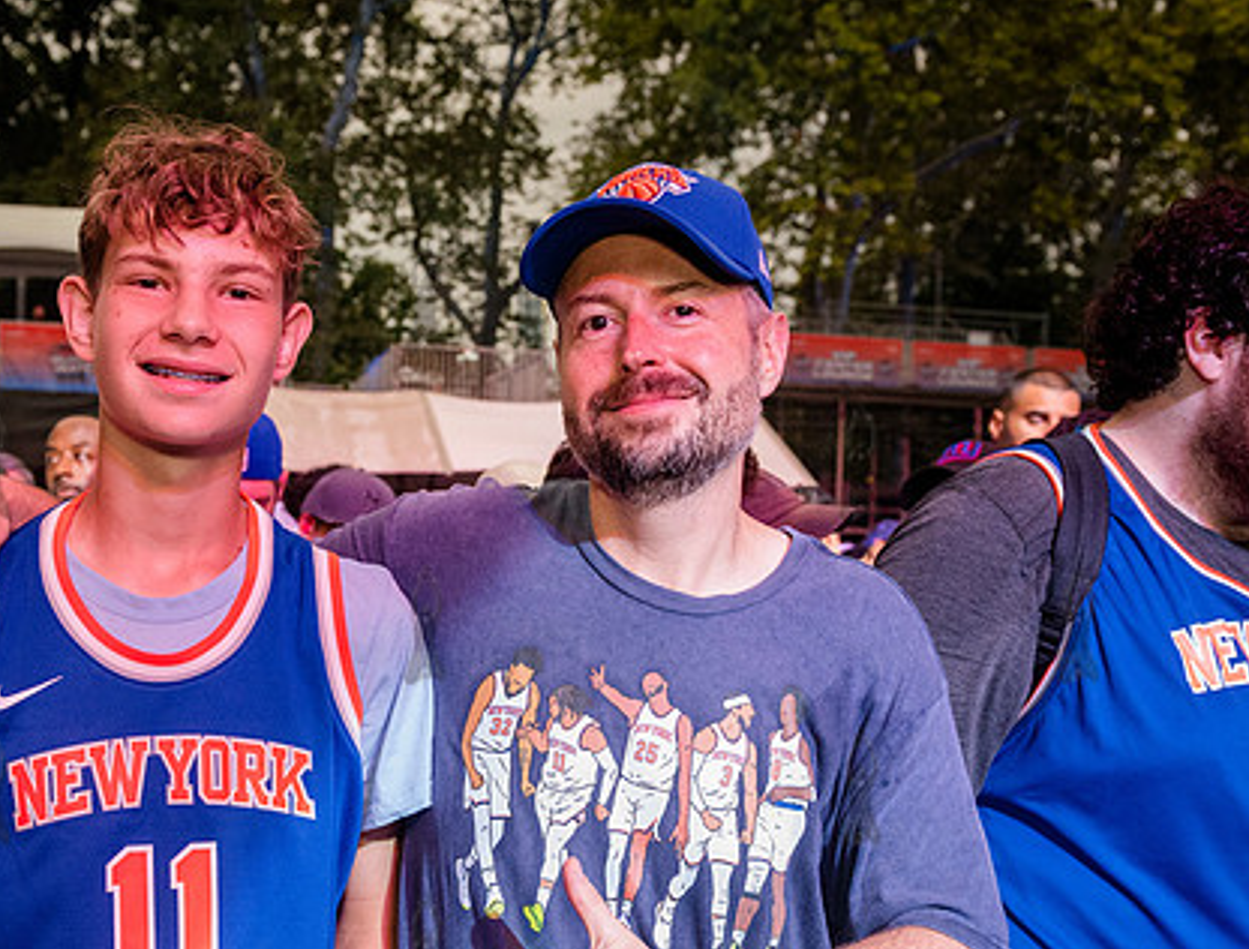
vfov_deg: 31.4
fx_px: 1667
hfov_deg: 40.8
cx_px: 477
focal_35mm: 46
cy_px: 655
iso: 5000
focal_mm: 29
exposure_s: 1/250
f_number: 4
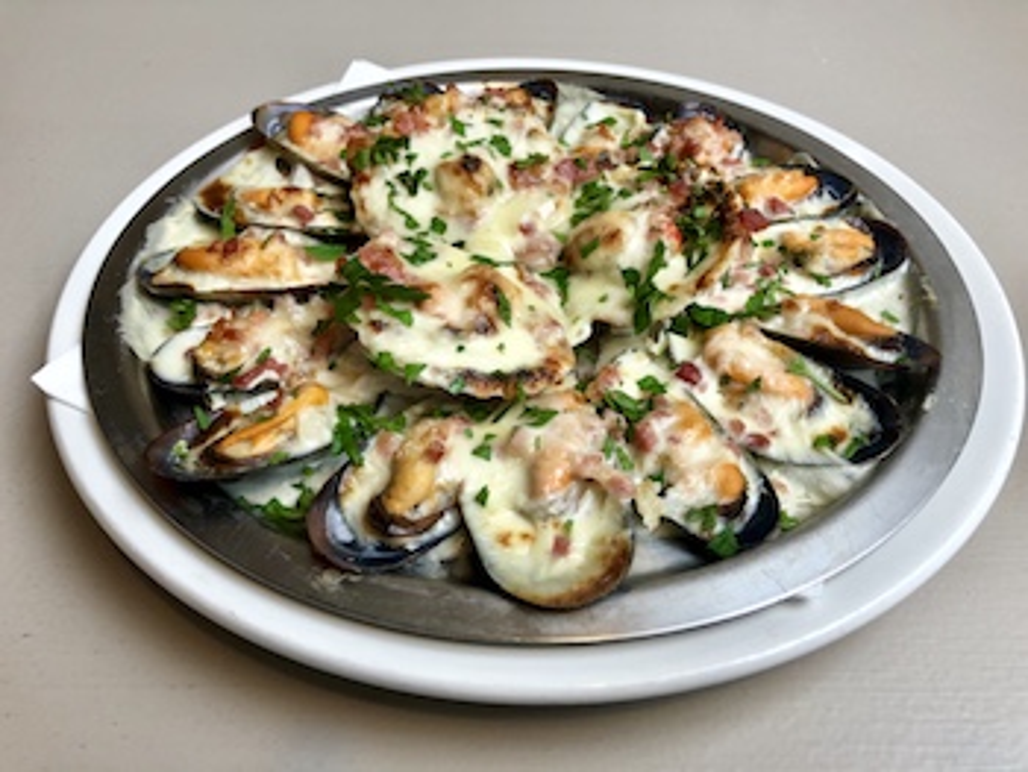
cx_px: 514
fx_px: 832
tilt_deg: -44.2
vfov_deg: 49.8
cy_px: 386
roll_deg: +0.1
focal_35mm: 28
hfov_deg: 63.4
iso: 25
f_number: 1.8
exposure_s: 1/33
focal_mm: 3.99
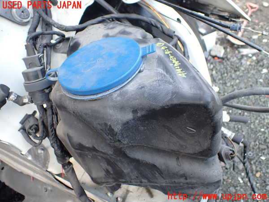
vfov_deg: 46.8
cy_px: 101
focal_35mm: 30
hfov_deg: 60.0
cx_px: 134
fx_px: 233
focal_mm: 5.4
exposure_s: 1/125
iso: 160
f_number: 2.3
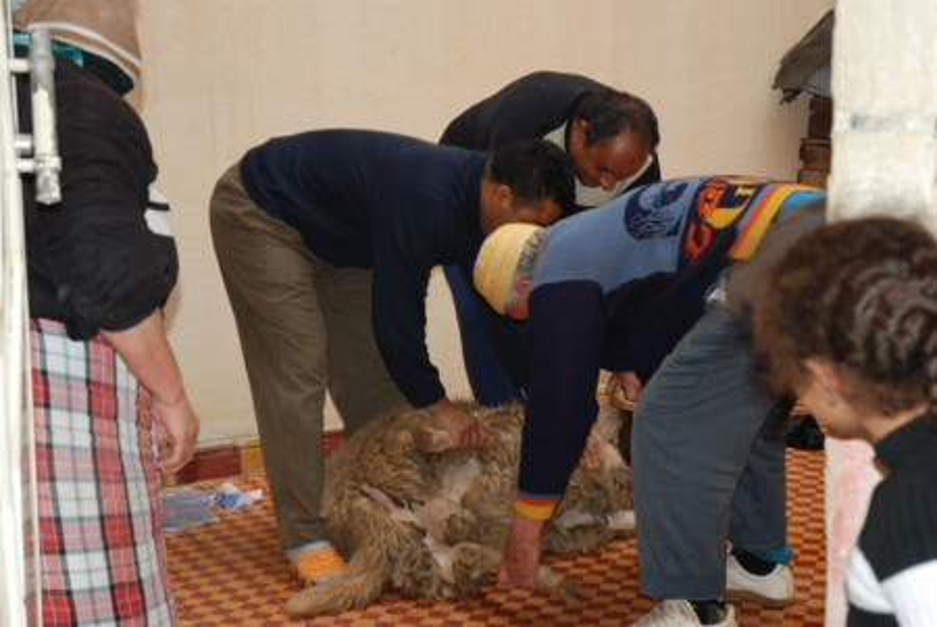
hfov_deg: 30.5
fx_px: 1719
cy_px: 314
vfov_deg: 20.7
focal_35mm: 66
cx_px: 468
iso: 200
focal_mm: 44
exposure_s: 1/60
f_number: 4.5
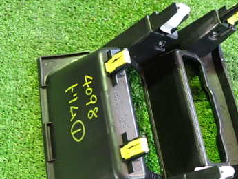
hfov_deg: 36.5
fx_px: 358
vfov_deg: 27.8
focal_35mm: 52
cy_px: 123
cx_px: 152
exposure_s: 1/30
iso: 800
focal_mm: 5.4
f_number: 2.3
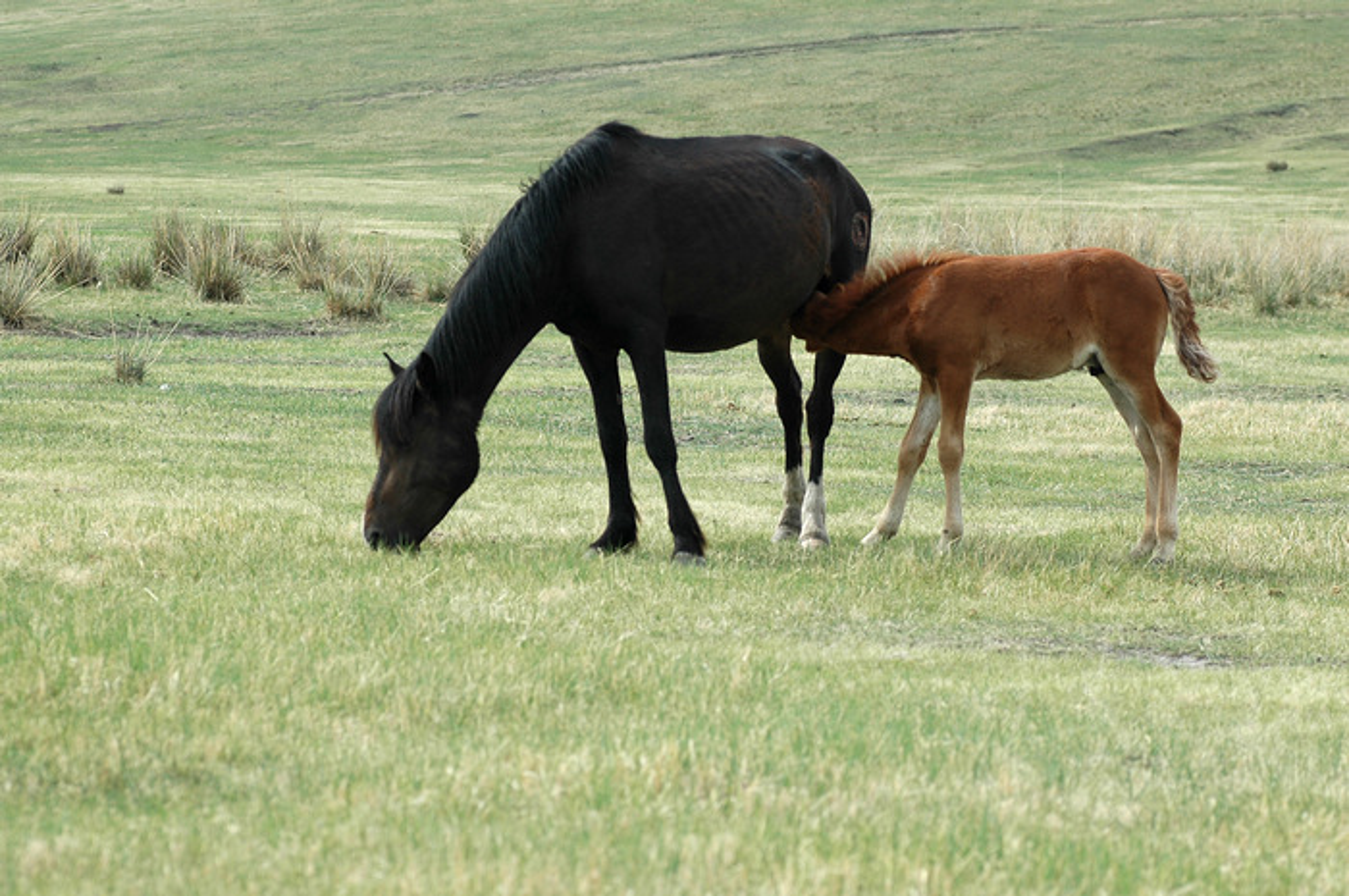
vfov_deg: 10.1
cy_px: 448
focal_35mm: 135
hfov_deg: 15.2
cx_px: 674
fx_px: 5053
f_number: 5.6
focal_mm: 90
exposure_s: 1/800
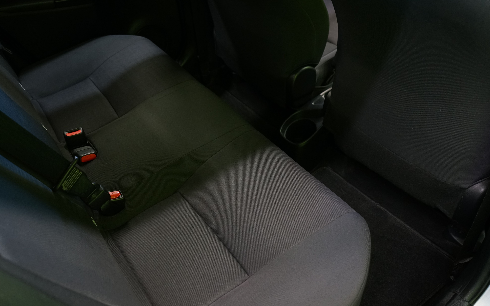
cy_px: 163
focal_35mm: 29
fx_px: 387
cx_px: 244
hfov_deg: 64.6
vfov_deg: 43.1
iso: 2000
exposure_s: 1/20
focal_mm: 28
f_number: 5
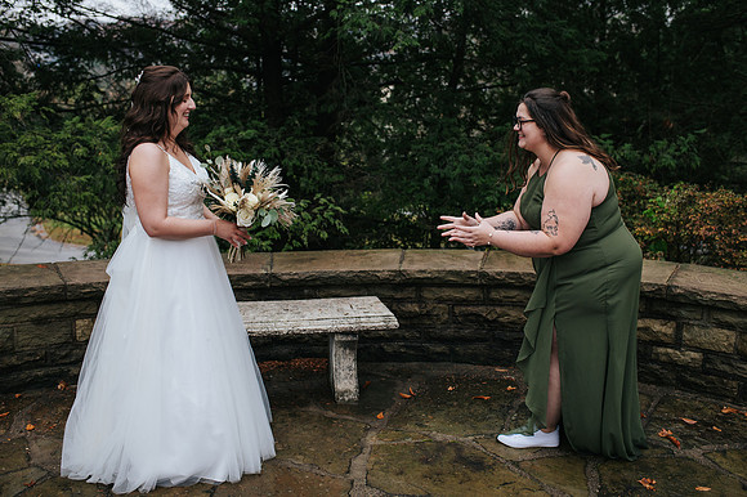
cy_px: 236
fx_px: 762
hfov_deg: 52.2
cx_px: 374
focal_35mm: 37
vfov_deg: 36.1
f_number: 3.2
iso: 800
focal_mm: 35
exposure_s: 1/400
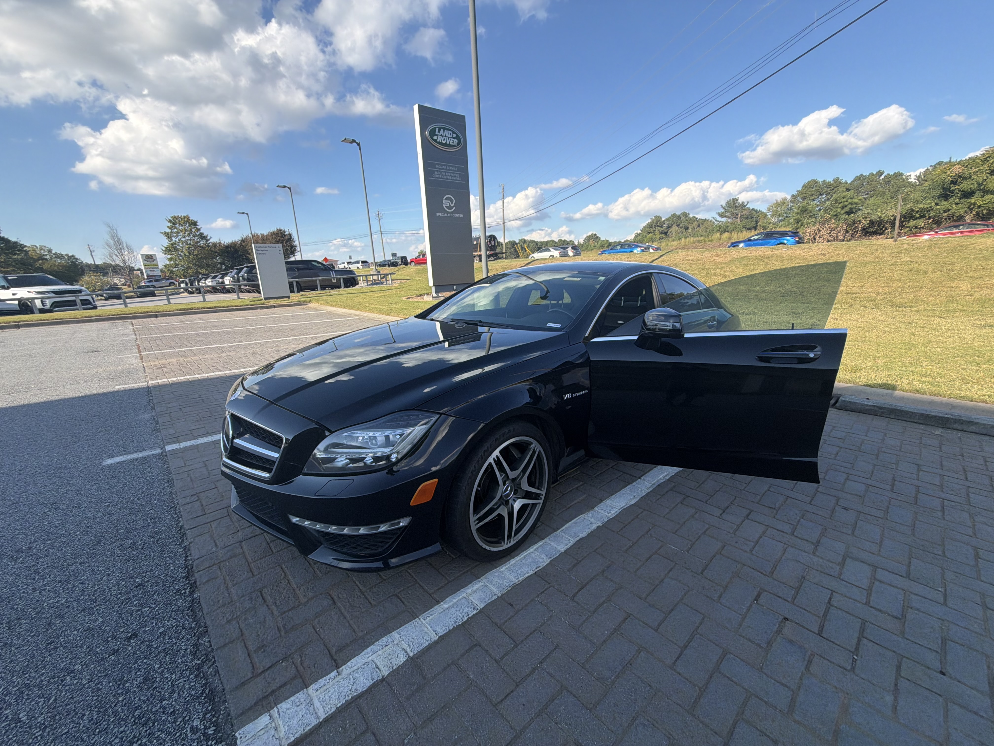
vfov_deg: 85.7
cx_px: 497
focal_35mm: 14
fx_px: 402
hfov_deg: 102.1
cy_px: 373
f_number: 2.2
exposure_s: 1/770
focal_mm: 2.22
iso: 40
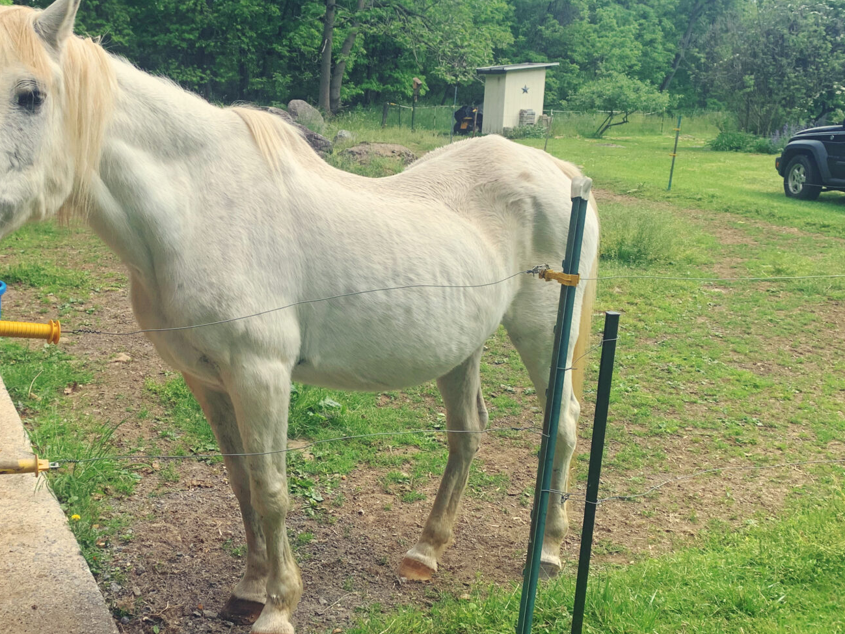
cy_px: 312
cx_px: 262
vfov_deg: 35.1
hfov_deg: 44.9
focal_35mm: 41
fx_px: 1001
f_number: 1.8
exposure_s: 1/765
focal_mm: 4.2
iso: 25
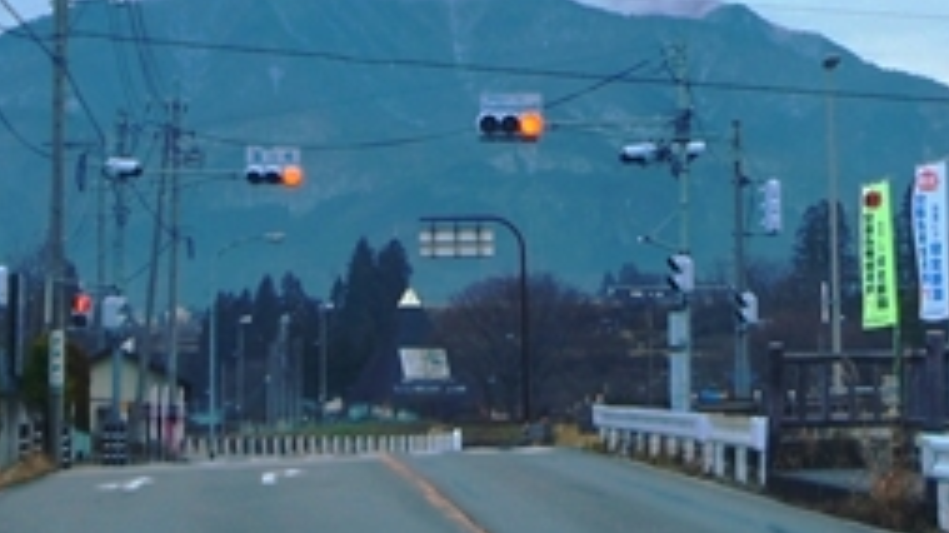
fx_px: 2993
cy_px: -156
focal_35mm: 119
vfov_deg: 10.0
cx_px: 623
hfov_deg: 18.0
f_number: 4
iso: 200
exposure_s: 1/640
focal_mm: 24
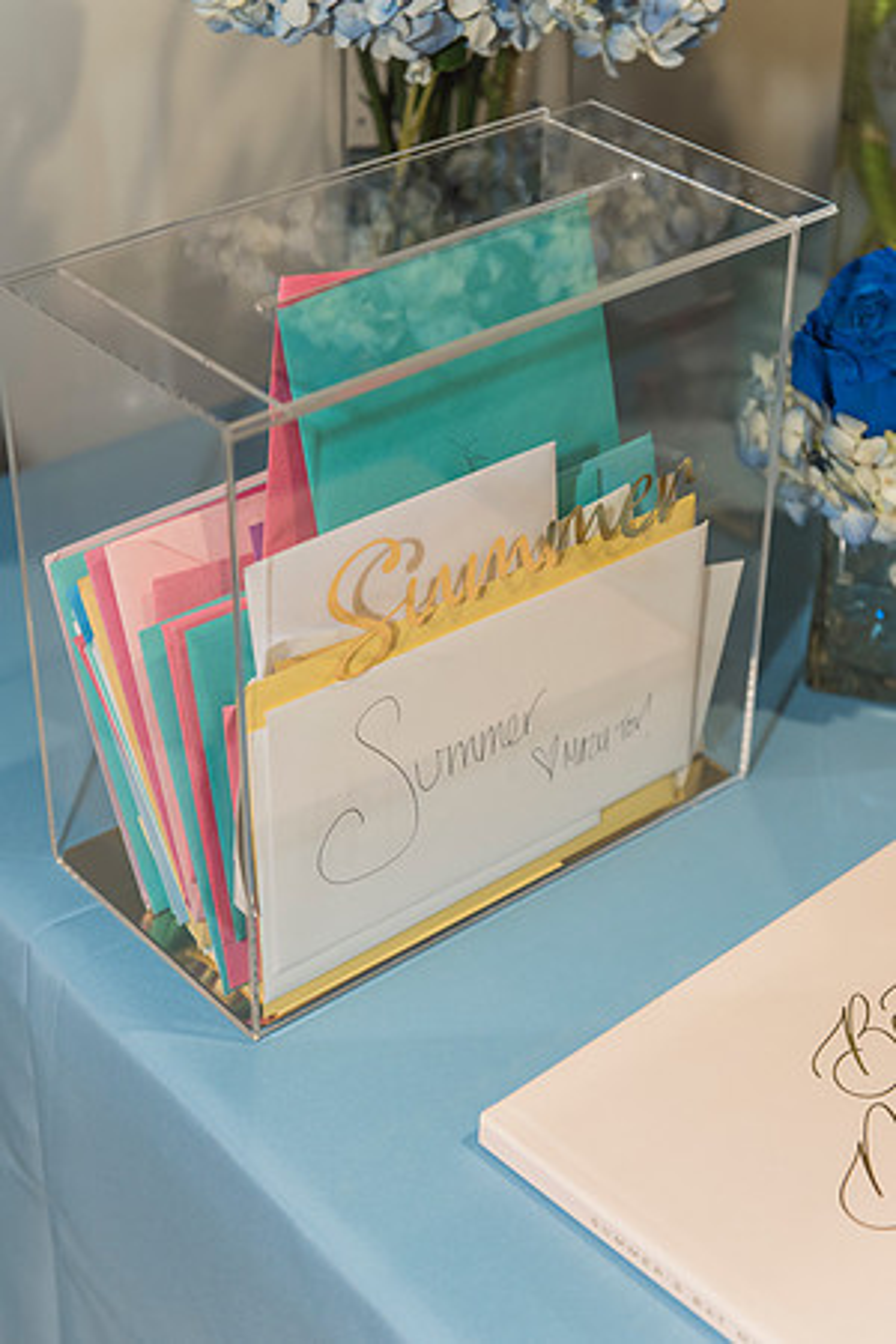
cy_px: 672
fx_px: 2314
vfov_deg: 32.4
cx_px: 448
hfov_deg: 21.9
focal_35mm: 62
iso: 1250
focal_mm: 62
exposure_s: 1/100
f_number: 4
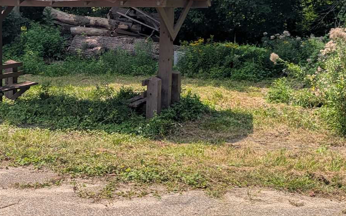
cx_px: 89
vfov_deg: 20.0
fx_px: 613
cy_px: 80
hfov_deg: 31.0
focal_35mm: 65
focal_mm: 6.9
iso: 19
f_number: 1.68
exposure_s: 1/802
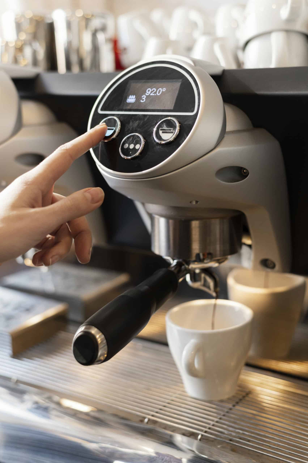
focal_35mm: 50
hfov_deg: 27.0
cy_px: 232
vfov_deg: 39.6
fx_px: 643
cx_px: 154
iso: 400
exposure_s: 1/160
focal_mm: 50
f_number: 2.2
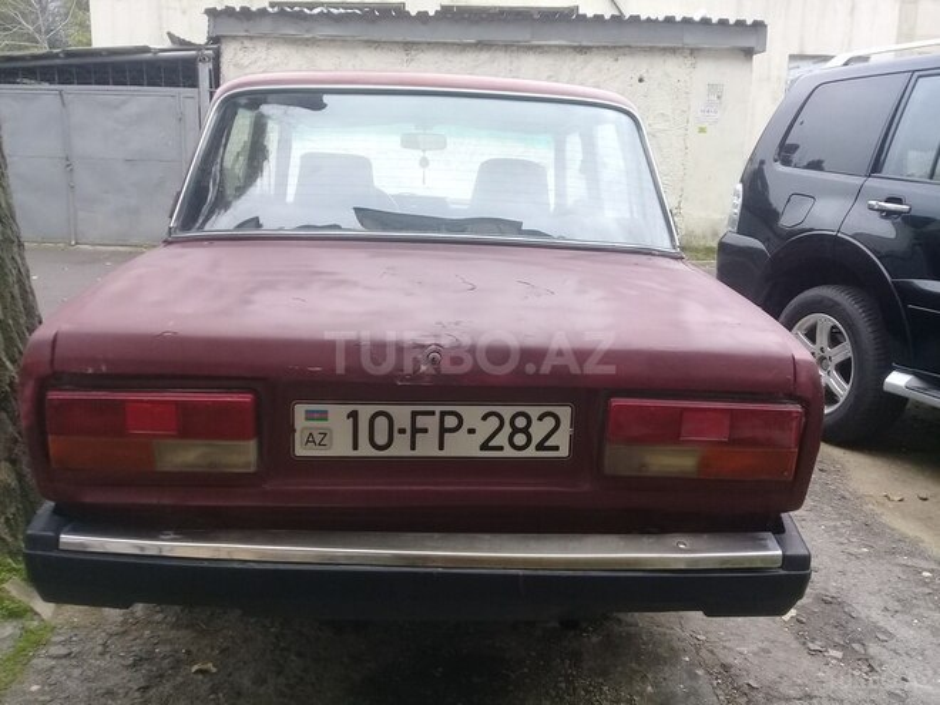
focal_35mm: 31
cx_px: 470
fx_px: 842
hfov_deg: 58.4
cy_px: 352
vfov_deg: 45.4
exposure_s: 1/106
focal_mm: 3.3
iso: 50
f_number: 2.2
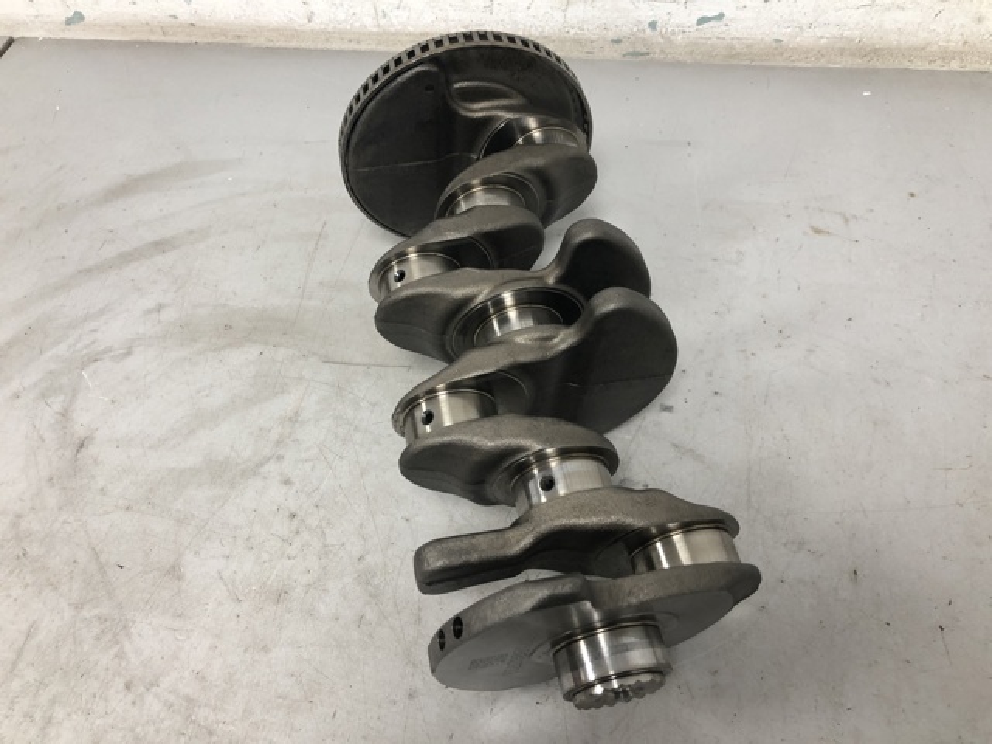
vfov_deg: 49.7
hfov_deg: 63.4
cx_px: 496
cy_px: 372
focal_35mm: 28
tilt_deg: -56.3
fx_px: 802
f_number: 1.8
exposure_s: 1/25
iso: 40
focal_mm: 4
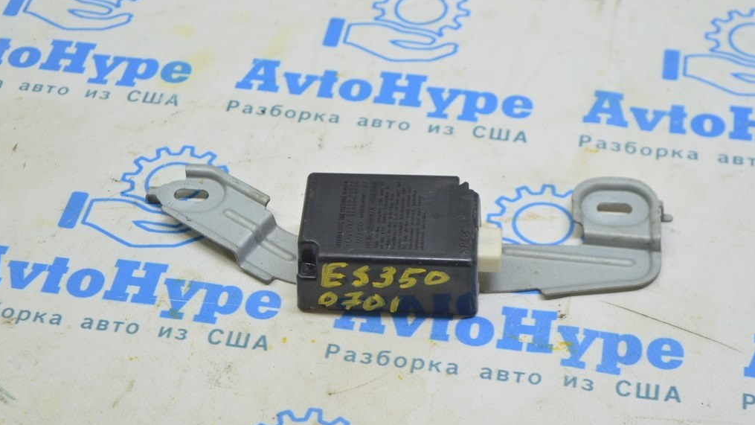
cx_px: 376
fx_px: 1522
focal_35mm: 76
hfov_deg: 27.9
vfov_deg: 15.9
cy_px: 240
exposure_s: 1/20
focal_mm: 48
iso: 400
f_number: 5.6
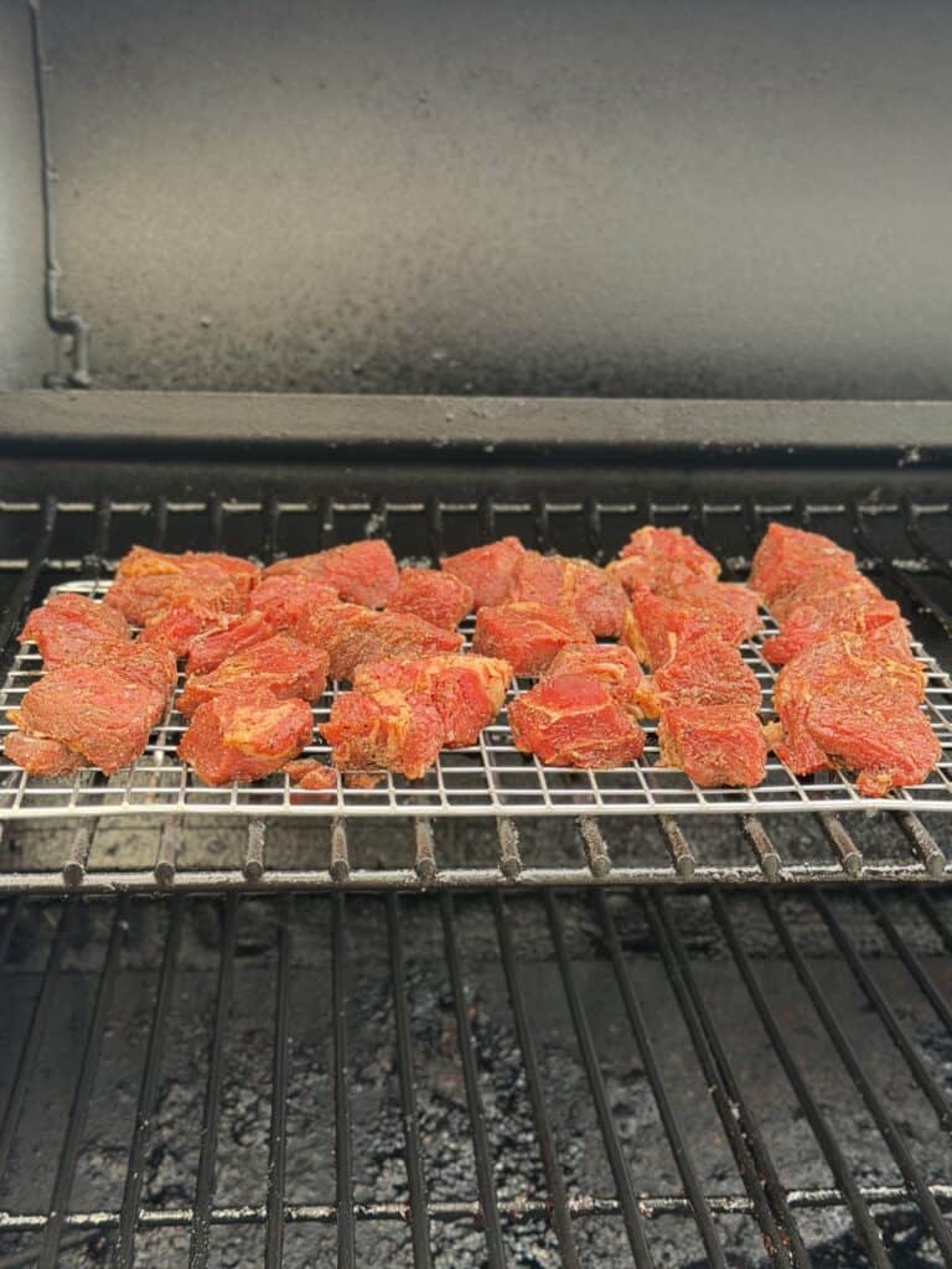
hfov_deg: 30.3
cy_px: 634
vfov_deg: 39.7
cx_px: 476
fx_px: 1760
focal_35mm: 48
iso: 100
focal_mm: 6.76
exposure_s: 1/89
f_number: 1.78
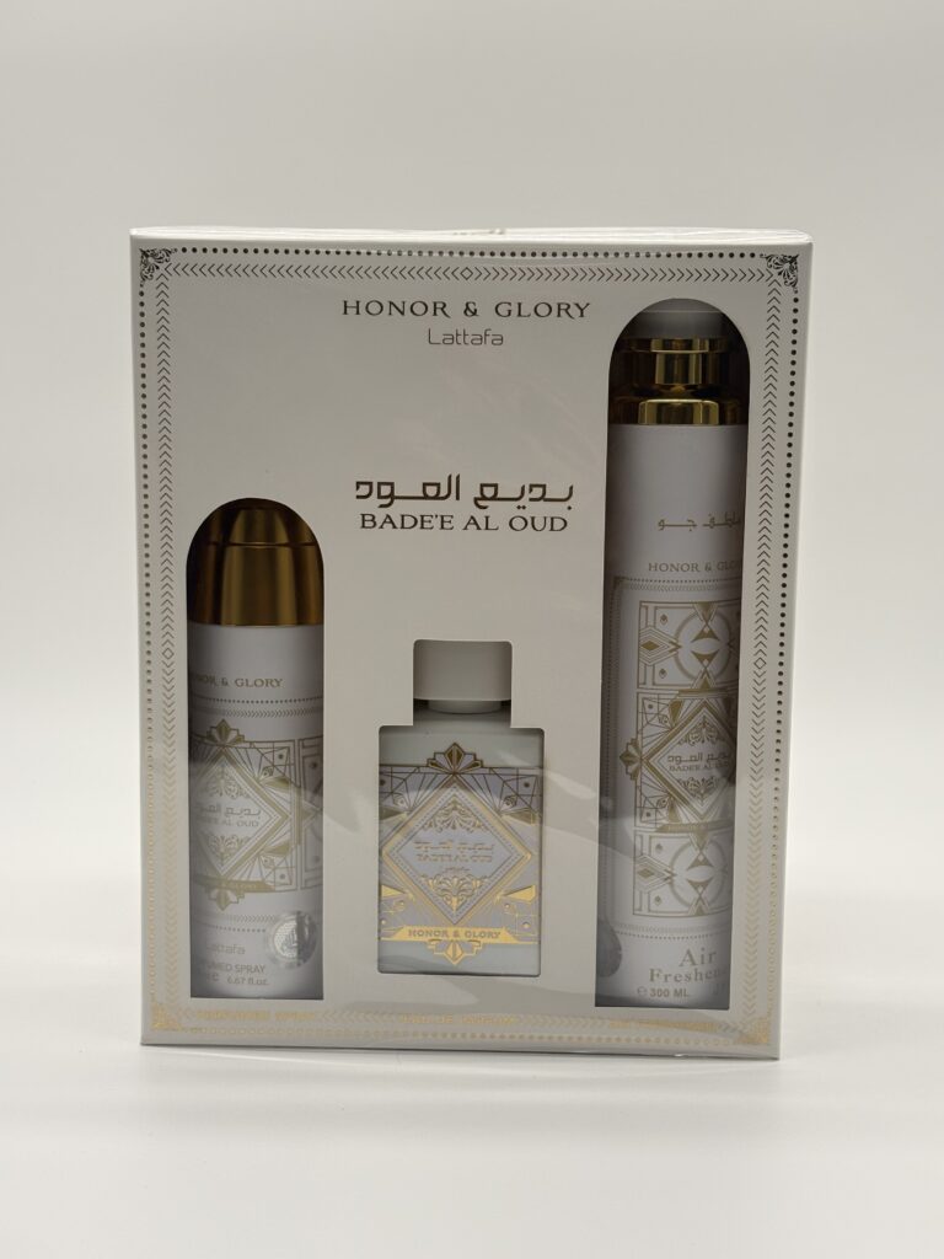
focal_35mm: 52
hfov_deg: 28.0
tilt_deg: -7.5
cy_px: 630
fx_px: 1891
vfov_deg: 36.8
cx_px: 472
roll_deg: -0.1
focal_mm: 5.96
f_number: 1.6
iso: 32
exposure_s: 1/489
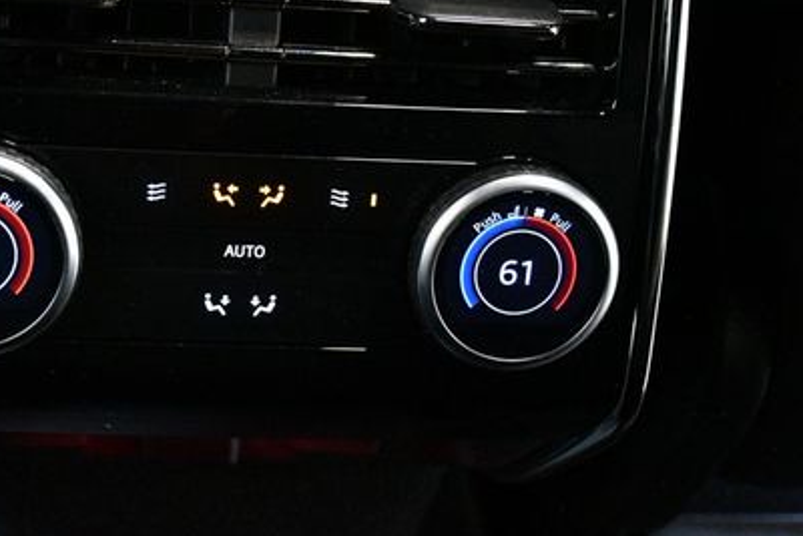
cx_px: 199
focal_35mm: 64
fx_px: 1428
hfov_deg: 30.9
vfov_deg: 21.1
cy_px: 153
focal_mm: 27
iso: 7200
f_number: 4
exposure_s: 1/60
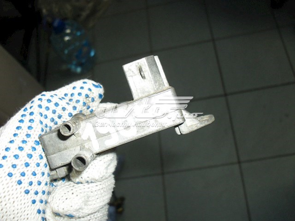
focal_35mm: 35
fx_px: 298
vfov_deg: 40.7
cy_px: 110
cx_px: 148
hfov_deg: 52.6
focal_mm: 6.3
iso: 200
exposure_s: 1/45
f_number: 3.2
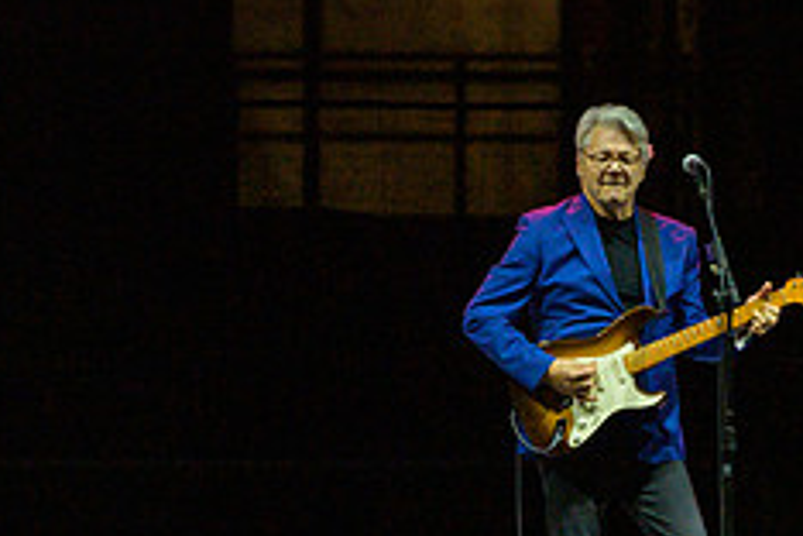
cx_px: 728
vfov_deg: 1.9
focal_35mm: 743
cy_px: 81
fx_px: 16572
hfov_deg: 2.8
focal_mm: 300
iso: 4000
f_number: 7.1
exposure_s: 1/500
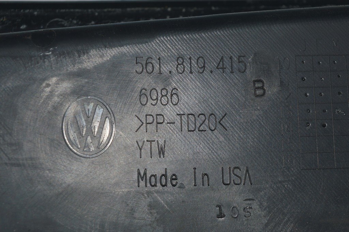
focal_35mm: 82
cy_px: 116
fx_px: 799
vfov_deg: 16.5
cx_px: 174
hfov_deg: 24.6
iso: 100
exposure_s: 1/60
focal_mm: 55
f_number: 8
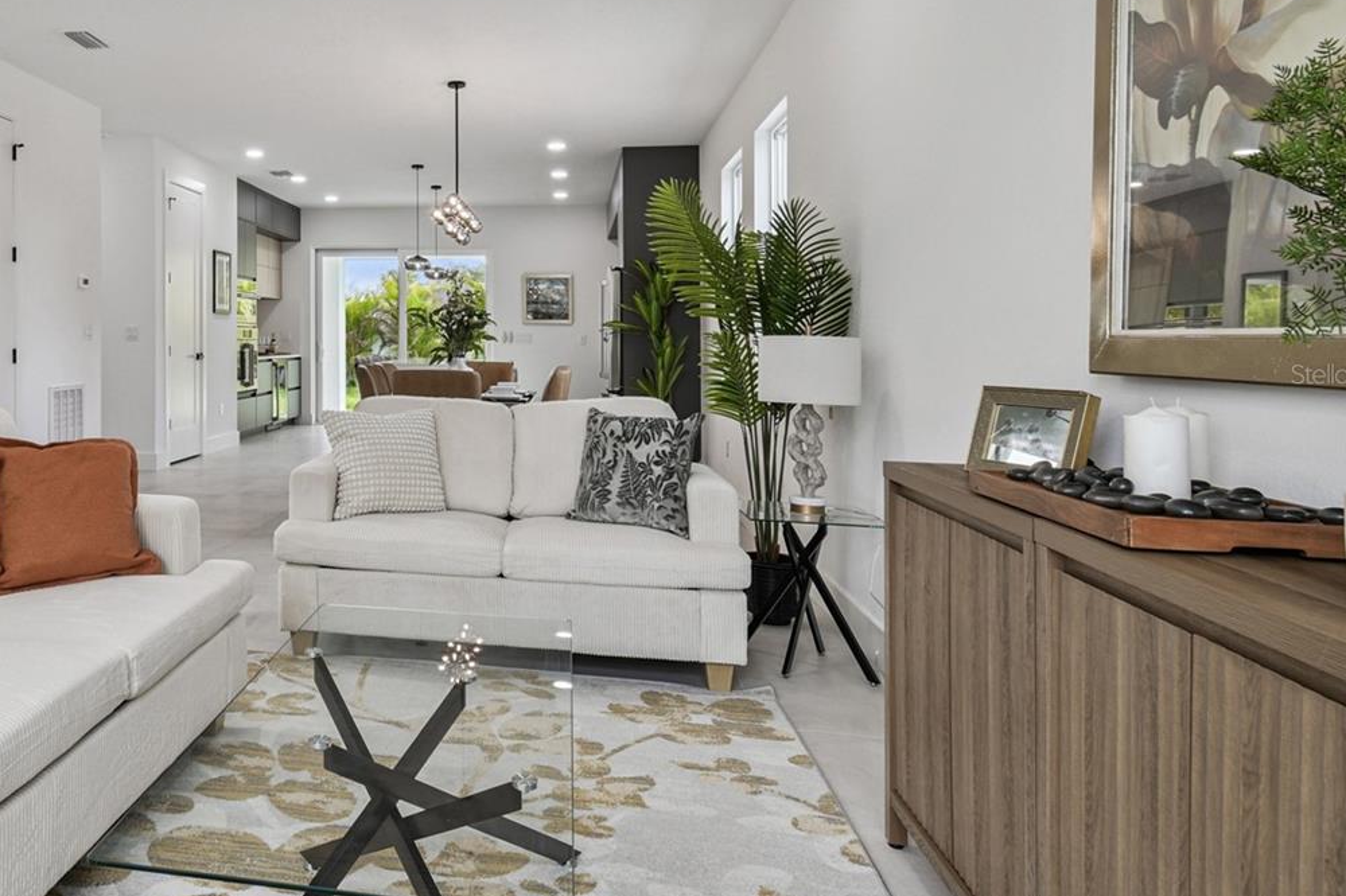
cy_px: 374
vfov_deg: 52.9
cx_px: 334
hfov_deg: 68.9
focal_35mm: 24
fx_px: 897
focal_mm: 10
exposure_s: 1/6
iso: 100
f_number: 7.1
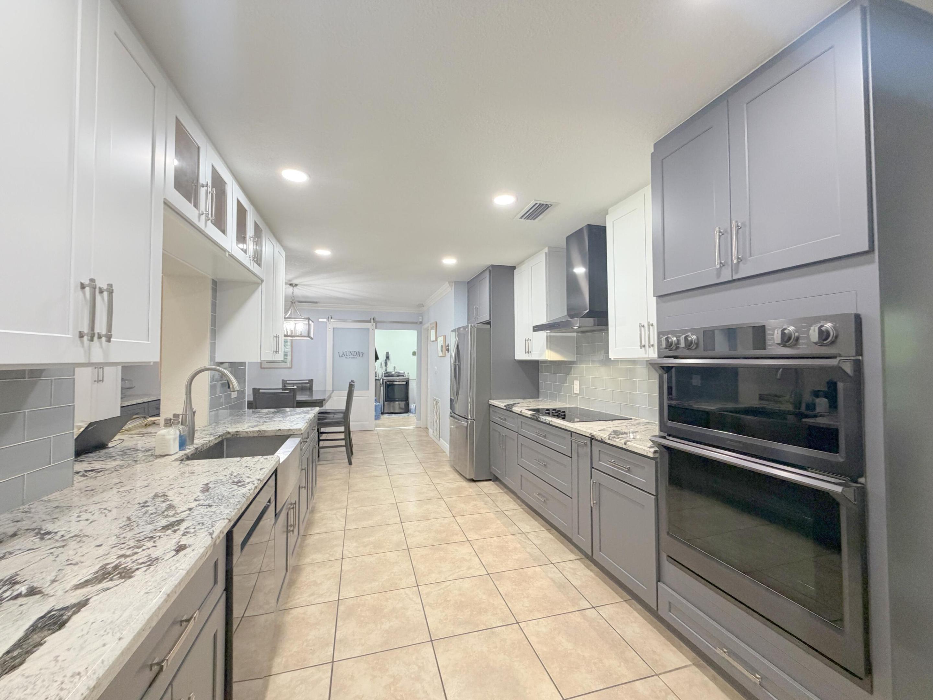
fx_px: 377
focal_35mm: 14
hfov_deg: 102.1
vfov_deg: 85.7
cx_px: 466
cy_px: 350
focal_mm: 2.22
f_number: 2.2
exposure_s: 1/120
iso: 320
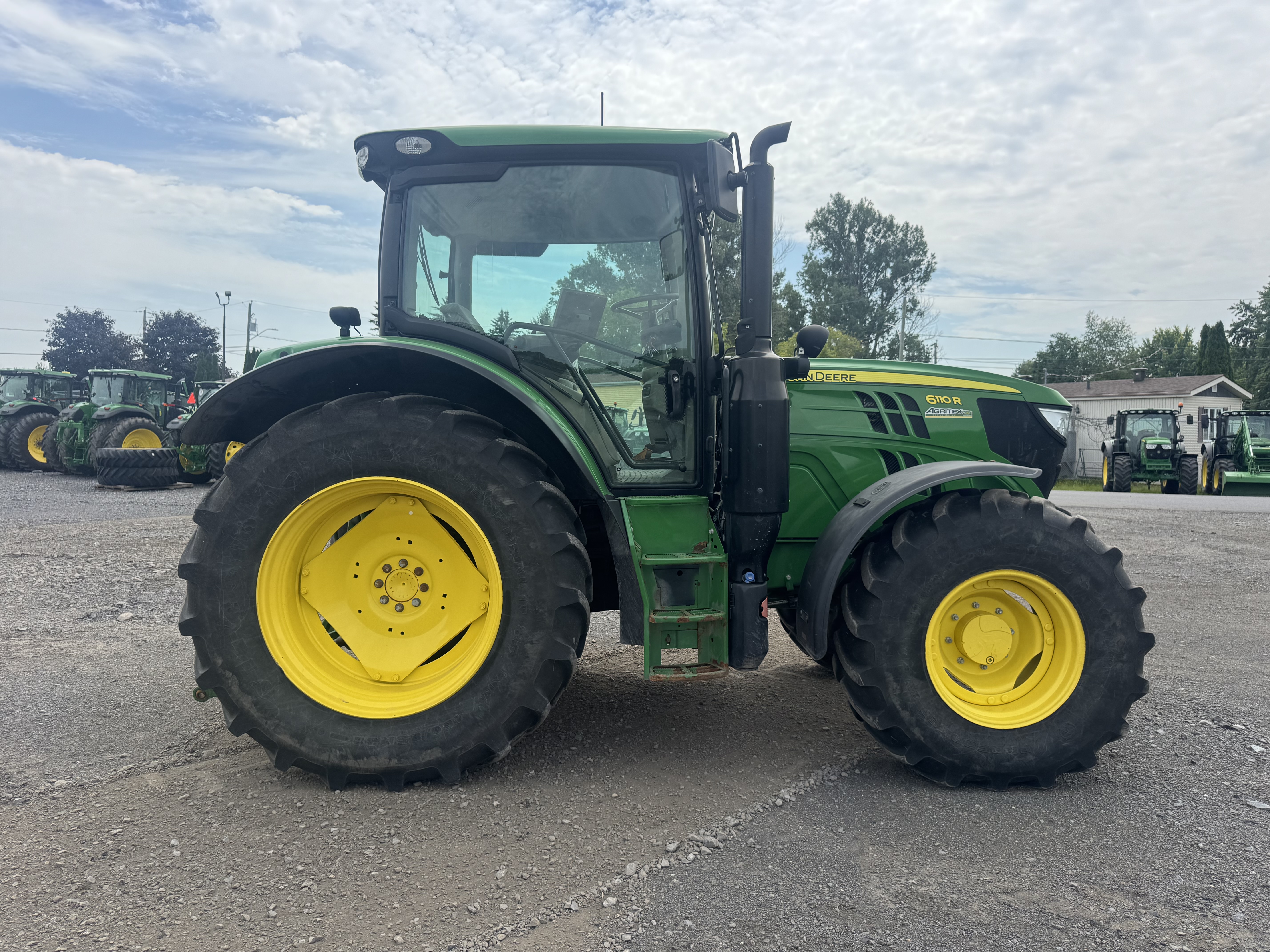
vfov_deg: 56.8
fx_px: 881
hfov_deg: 71.6
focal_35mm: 24
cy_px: 476
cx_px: 635
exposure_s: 1/4310
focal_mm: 6.76
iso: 80
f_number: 1.78
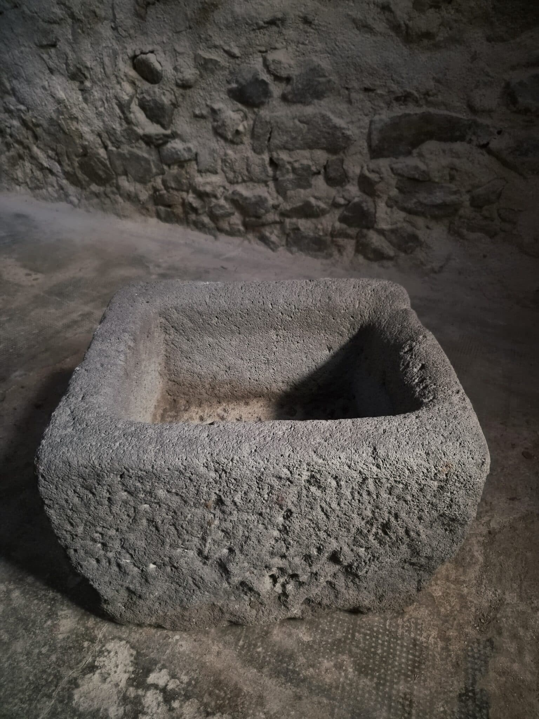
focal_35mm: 23
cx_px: 270
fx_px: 478
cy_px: 360
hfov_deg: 58.9
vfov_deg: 73.9
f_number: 1.8
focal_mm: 5.4
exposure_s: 1/50
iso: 2000
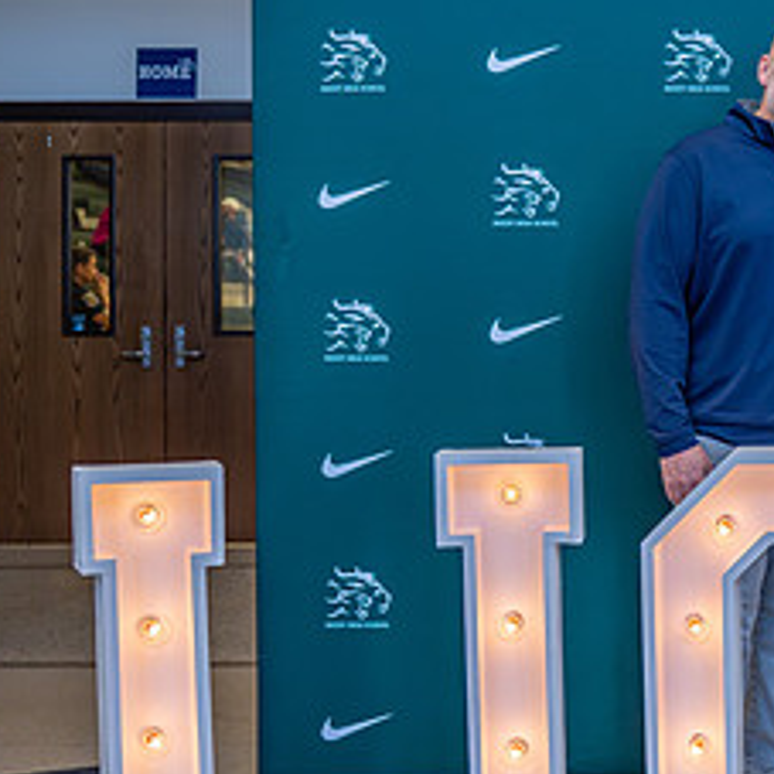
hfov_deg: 23.6
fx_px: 1670
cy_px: 339
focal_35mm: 66
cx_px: 948
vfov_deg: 26.1
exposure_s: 1/320
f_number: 2.8
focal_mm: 24
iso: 1000
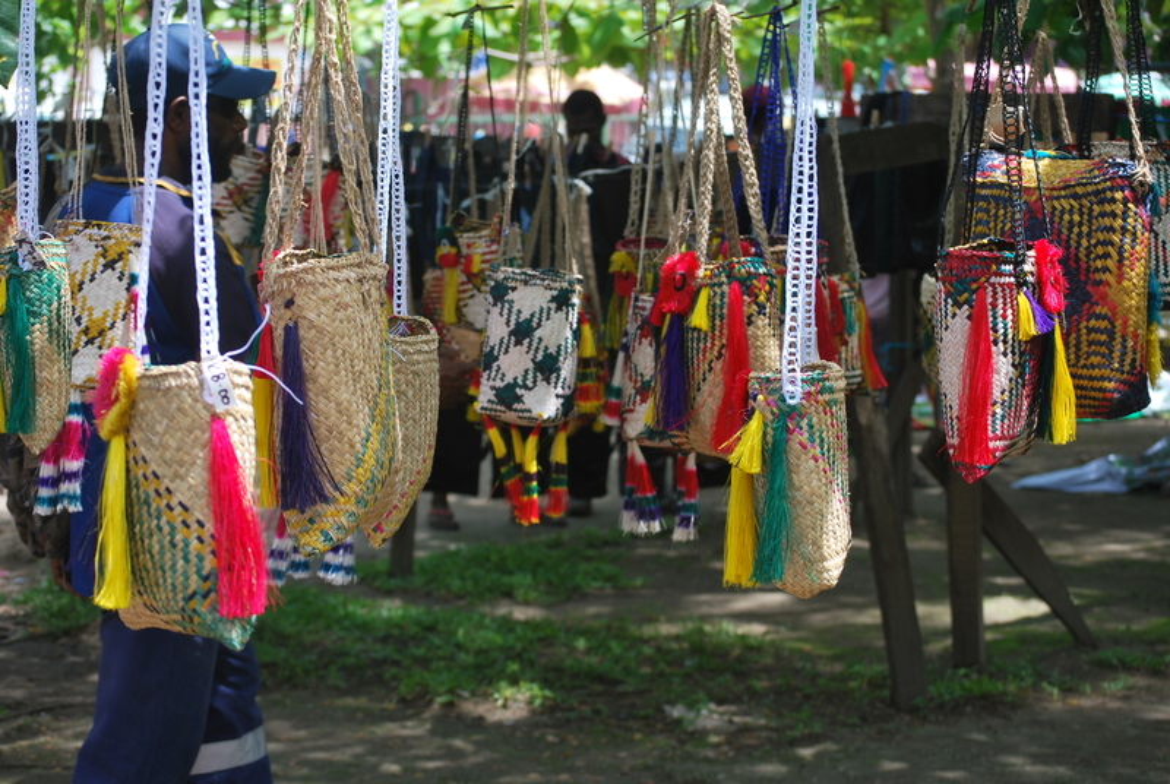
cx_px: 585
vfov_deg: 16.6
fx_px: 2685
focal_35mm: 82
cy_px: 392
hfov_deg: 24.6
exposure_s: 1/125
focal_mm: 55
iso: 100
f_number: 5.6
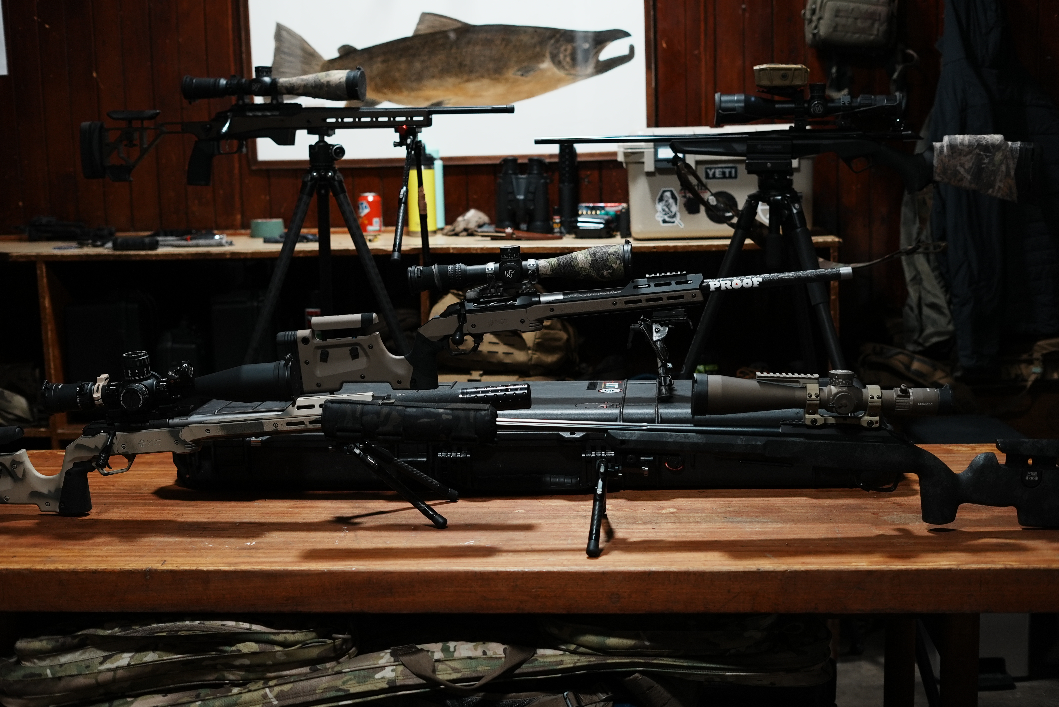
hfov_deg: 39.6
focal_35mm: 50
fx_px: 1472
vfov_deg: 27.0
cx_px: 530
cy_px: 354
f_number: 2.8
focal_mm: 50
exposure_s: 1/60
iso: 1000
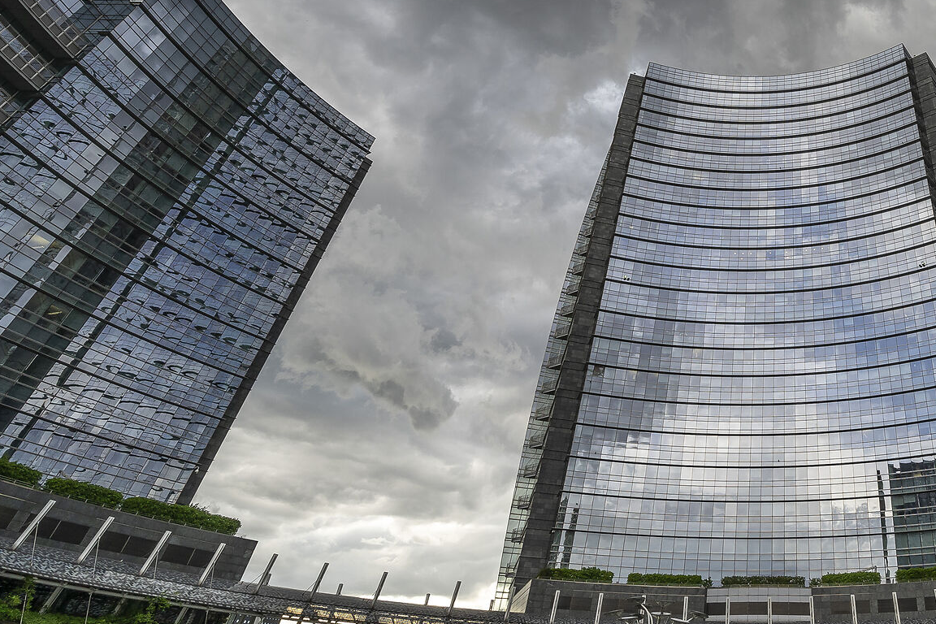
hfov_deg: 64.1
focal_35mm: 25
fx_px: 650
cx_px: 771
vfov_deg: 48.8
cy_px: 137
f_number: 8
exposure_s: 1/60
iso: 160
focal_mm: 12
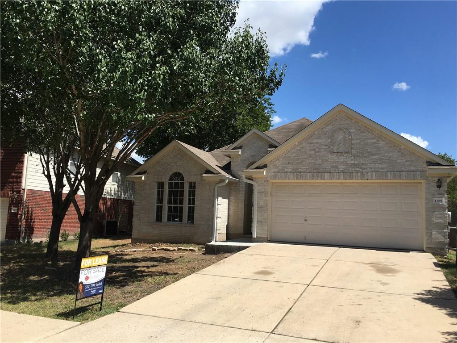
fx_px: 383
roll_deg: -2.5
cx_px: 228
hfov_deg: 61.7
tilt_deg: +6.9
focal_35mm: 29
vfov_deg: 48.2
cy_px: 172
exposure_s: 1/1923
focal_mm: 4.15
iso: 25
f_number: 2.2
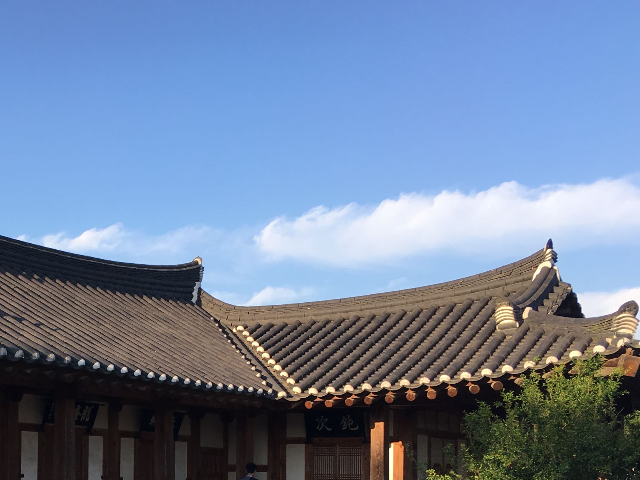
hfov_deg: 31.1
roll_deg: -2.1
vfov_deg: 24.1
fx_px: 1091
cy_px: 441
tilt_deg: +2.7
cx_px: 52
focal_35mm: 59
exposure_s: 1/674
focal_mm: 4.15
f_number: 2.2
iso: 25
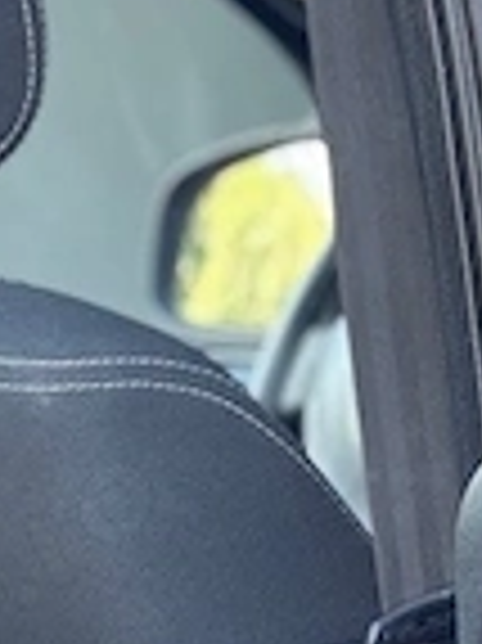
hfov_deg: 5.3
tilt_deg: -7.5
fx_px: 5002
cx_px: -658
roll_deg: +0.2
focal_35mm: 269
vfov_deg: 7.3
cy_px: 784
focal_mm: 6.76
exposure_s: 1/77
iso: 100
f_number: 1.78
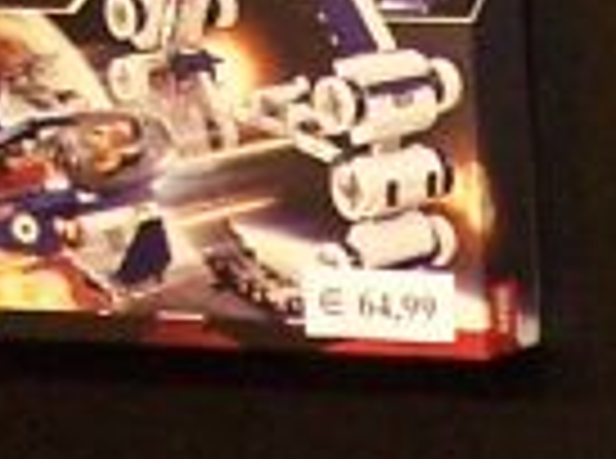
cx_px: 1245
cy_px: 1422
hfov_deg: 5.4
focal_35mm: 360
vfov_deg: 4.0
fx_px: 6389
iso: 140
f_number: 3
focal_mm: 8
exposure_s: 1/6
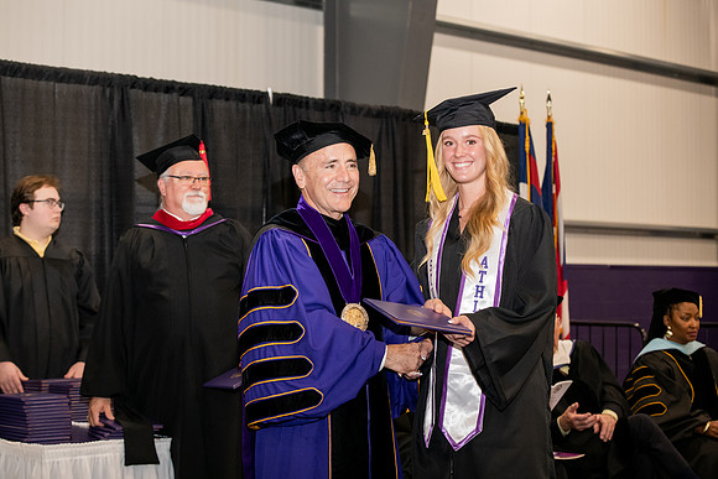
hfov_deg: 28.8
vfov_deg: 19.5
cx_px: 359
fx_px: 1396
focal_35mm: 70
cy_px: 240
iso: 2000
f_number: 5
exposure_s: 1/200
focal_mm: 70
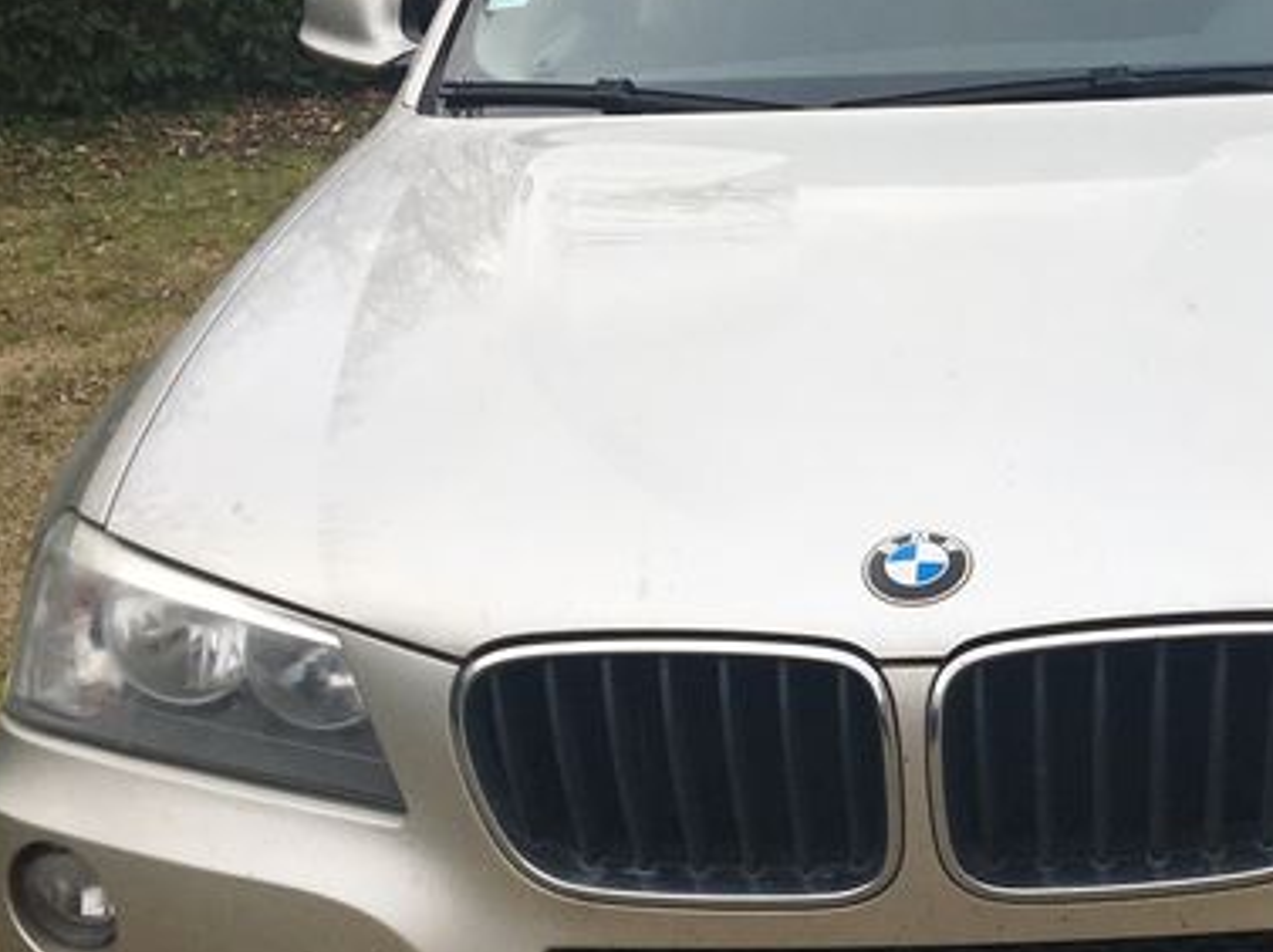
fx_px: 2829
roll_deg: +0.9
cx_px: 1168
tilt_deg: -17.1
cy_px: 625
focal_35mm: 77
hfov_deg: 24.6
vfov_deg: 19.1
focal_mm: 4.15
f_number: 2.2
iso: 25
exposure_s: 1/287
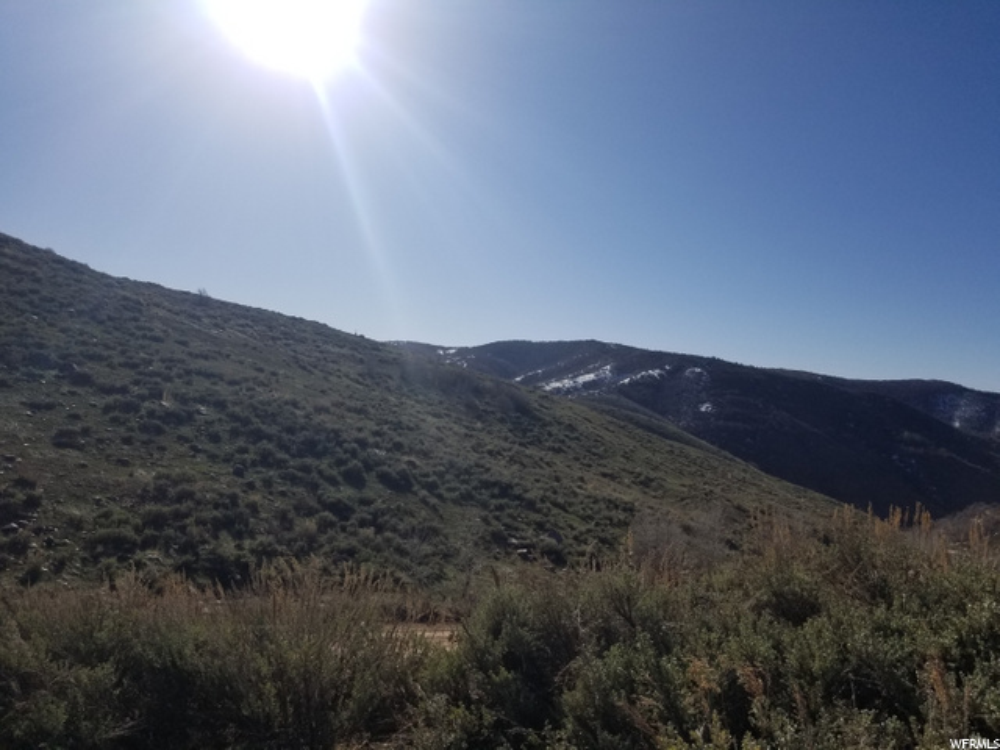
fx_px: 751
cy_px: 375
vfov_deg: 53.1
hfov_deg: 67.3
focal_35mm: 26
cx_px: 500
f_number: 1.7
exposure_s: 1/8112
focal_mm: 4.25
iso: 50
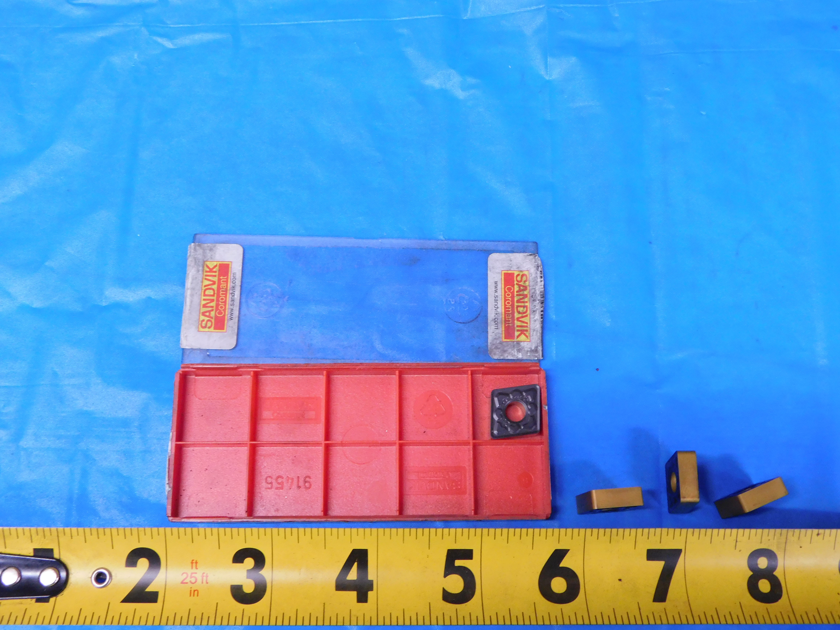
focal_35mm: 40
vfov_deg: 36.0
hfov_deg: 46.8
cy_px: 315
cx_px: 420
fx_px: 971
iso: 400
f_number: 3.6
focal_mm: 7.1
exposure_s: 1/25
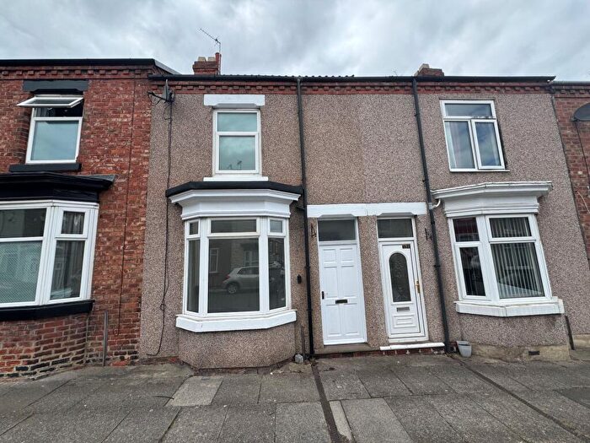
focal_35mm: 14
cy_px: 222
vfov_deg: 85.7
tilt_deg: +9.2
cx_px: 295
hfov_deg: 102.1
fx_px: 239
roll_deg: +2.9
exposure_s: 1/713
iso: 40
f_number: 2.2
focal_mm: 2.22
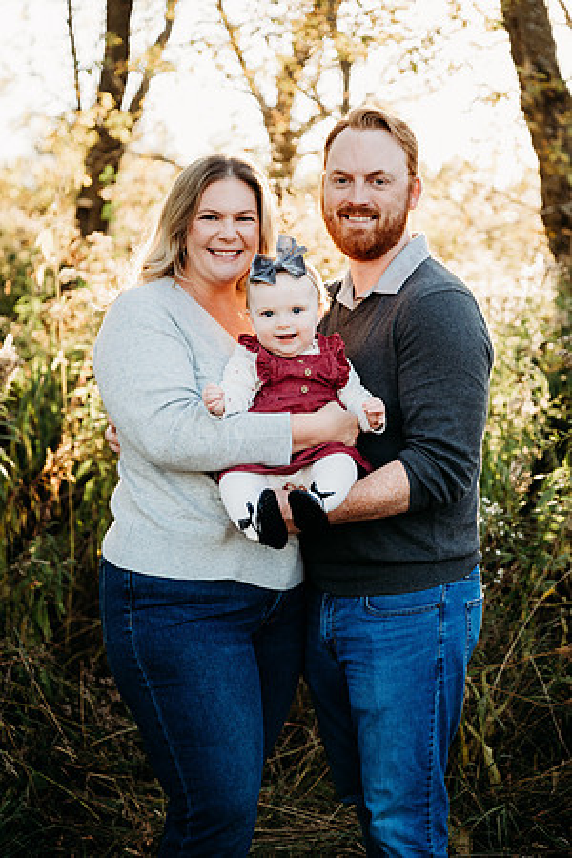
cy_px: 429
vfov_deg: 28.8
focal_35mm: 70
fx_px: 1668
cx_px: 286
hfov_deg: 19.5
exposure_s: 1/800
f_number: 2.8
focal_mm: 70
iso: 640
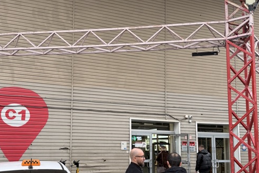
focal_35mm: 41
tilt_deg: +6.3
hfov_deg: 47.3
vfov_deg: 32.4
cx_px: 116
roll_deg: -0.9
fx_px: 295
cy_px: 116
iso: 80
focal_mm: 6.76
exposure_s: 1/315
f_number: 1.78
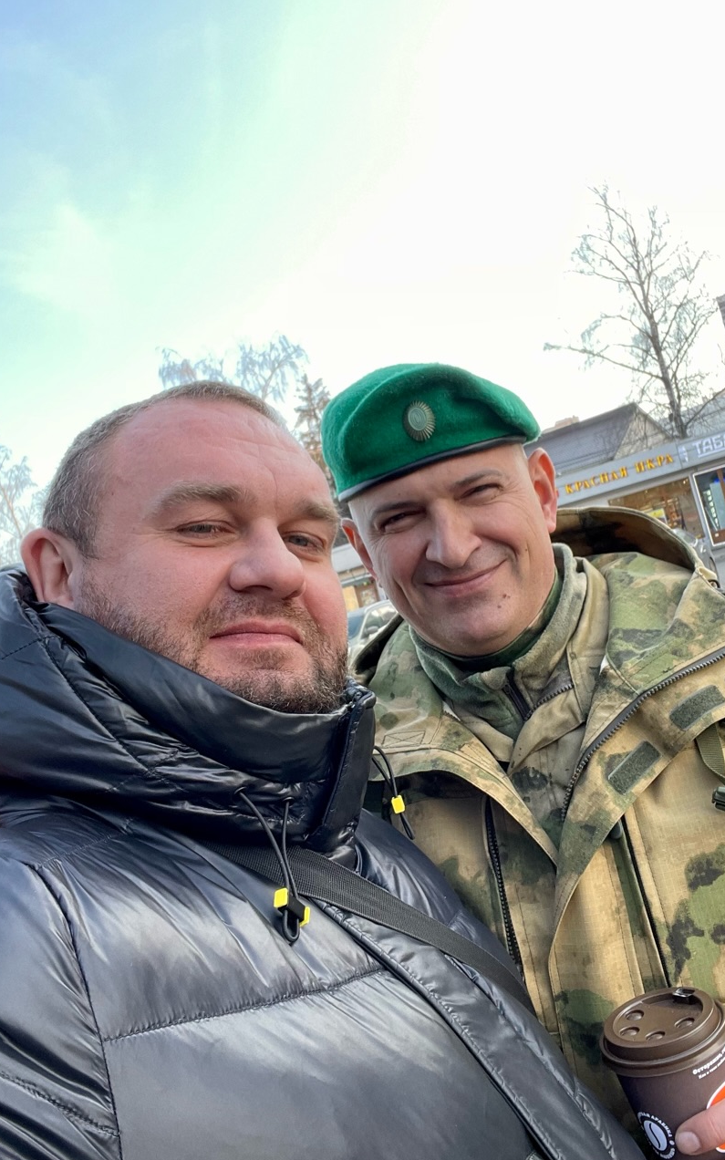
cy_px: 583
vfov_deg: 59.7
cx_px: 425
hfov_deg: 39.3
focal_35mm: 32
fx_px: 1012
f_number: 2.2
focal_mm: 2.71
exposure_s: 1/100
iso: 32
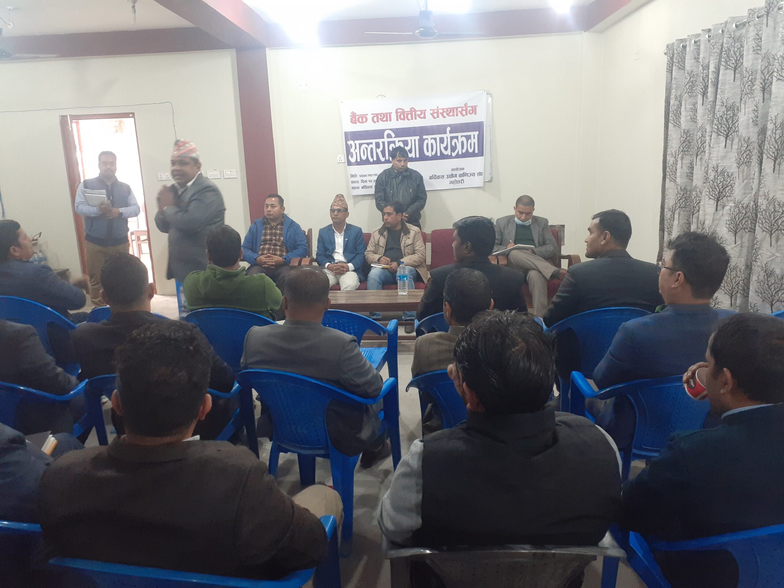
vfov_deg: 51.4
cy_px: 294
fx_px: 612
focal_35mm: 27
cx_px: 392
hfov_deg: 65.3
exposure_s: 1/25
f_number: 1.9
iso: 250
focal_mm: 3.6
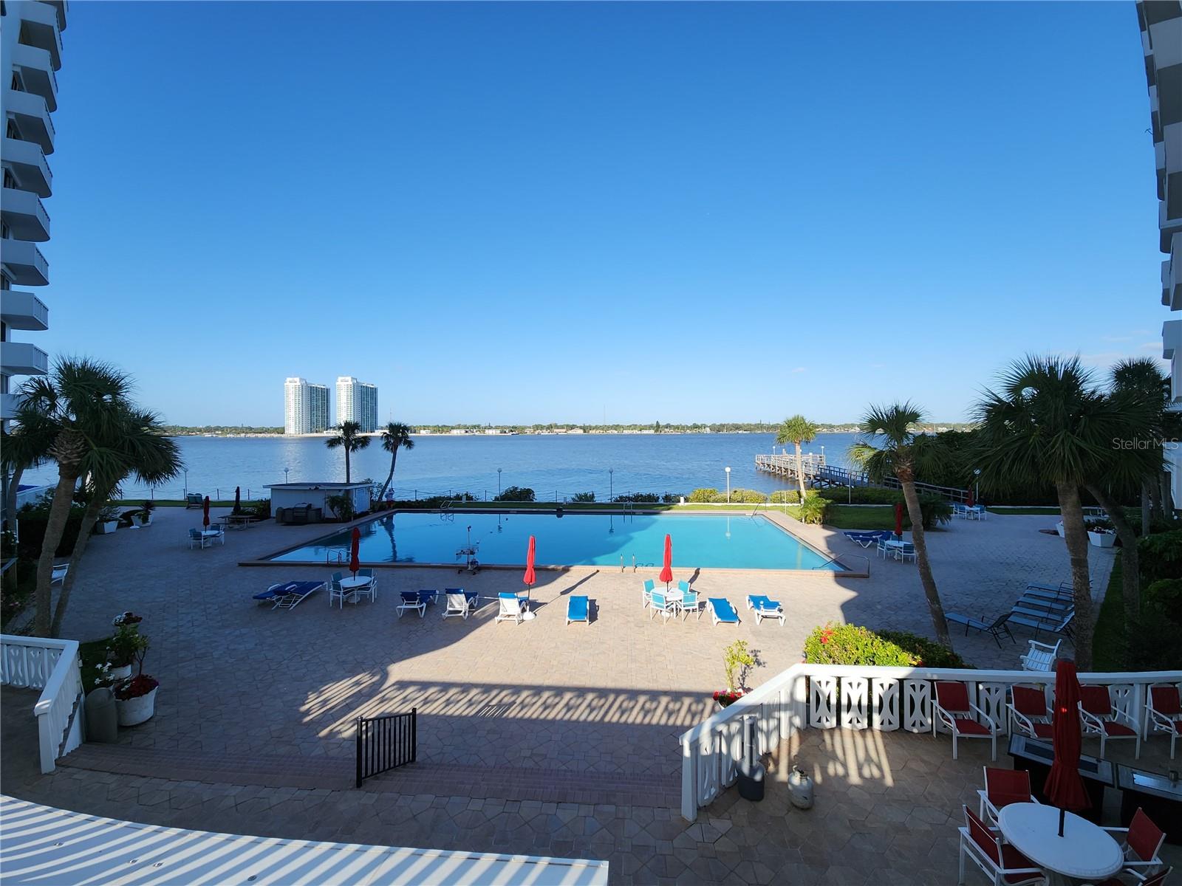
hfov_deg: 106.2
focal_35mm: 13
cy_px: 443
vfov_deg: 89.9
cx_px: 591
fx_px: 444
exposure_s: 1/1546
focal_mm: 2.2
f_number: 2.2
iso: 50
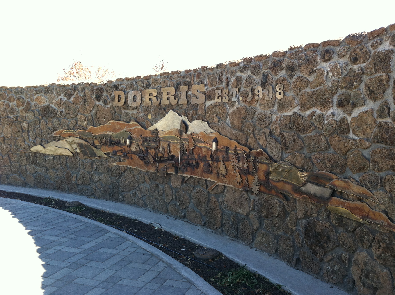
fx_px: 399
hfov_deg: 52.7
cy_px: 148
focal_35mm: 35
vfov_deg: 40.6
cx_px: 198
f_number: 2.8
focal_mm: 3.85
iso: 80
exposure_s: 1/190
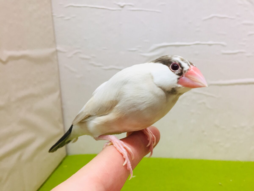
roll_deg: +1.5
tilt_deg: -11.7
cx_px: 127
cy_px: 96
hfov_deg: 61.7
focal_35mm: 29
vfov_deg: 48.2
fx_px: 213
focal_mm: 4.15
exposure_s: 1/30
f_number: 2.2
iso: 40
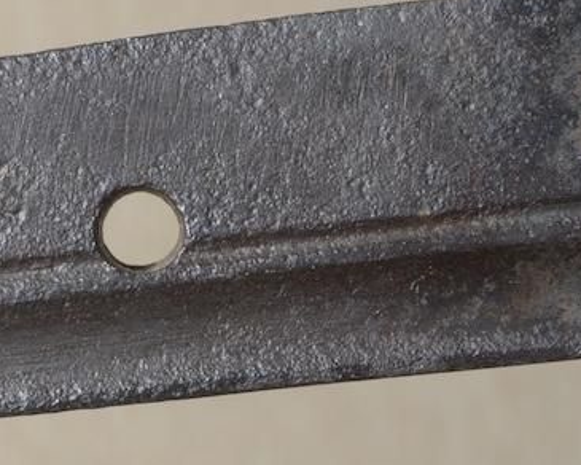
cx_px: -174
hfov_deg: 5.1
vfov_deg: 4.1
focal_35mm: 378
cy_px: 244
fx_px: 6500
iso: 400
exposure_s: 1/1.6
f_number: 11
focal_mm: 70
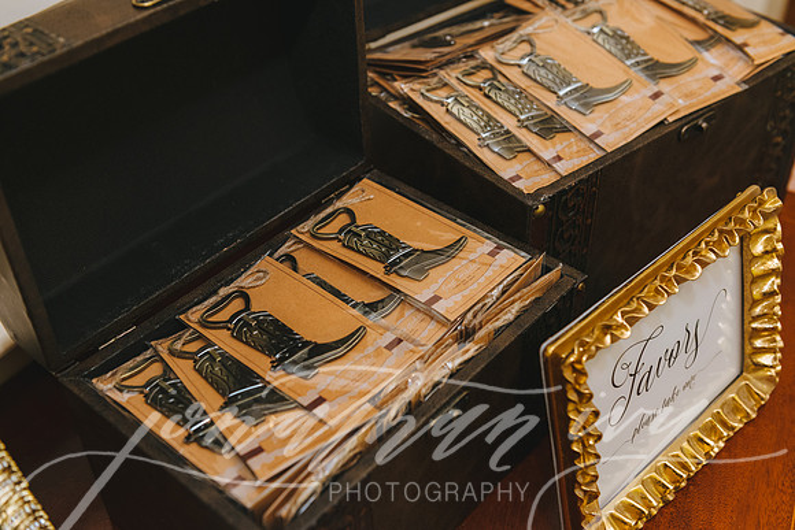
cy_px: 265
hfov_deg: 44.5
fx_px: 972
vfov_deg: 30.5
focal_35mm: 44
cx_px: 398
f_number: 4
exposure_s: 1/160
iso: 1600
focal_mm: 44
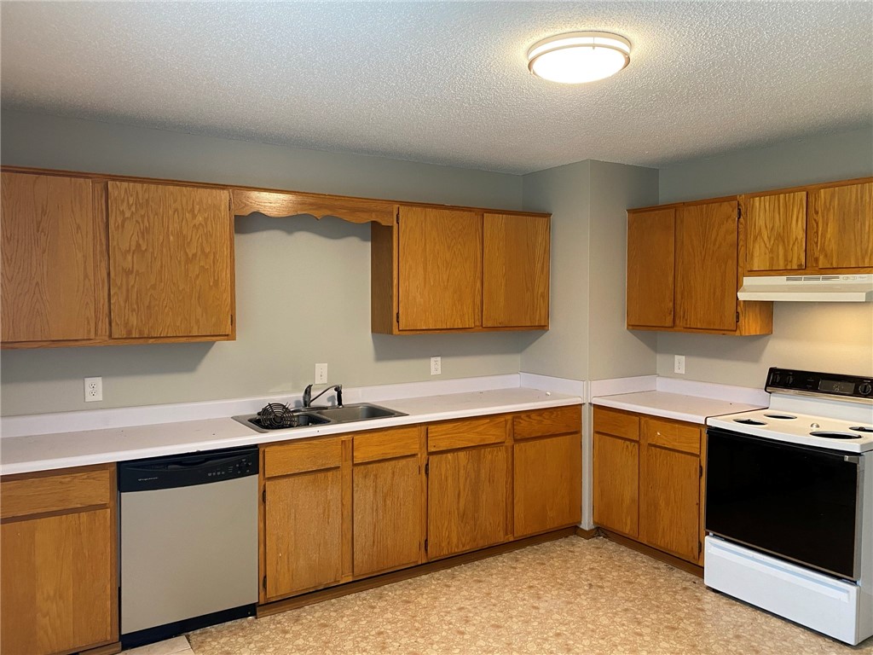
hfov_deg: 67.3
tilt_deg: -2.7
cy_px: 328
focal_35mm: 26
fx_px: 656
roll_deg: +0.5
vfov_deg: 53.1
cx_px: 436
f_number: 1.8
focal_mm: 4.25
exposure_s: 1/60
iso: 200
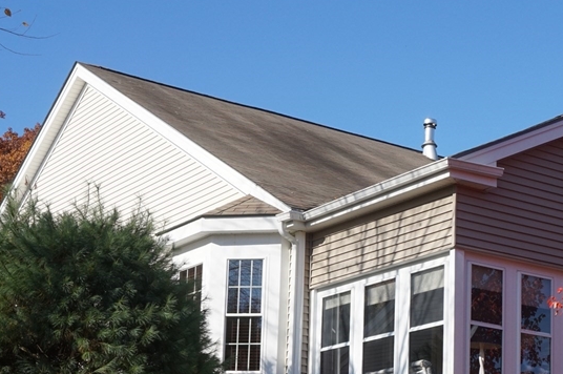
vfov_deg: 15.6
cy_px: 342
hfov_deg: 23.6
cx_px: 364
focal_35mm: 86
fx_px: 1343
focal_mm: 30
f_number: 11
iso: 250
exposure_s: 1/250
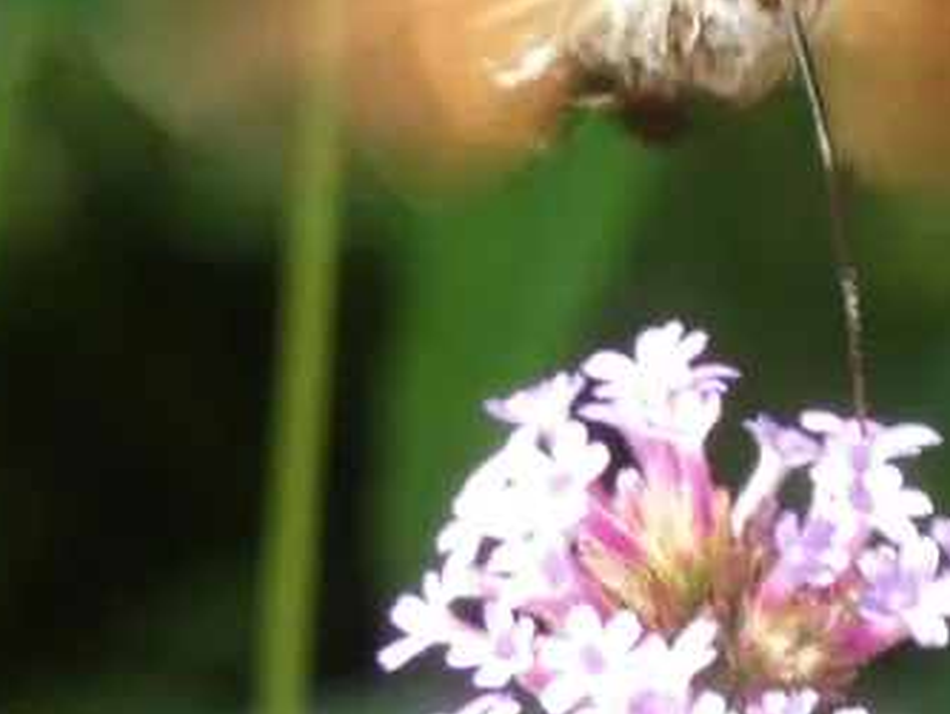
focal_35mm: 794
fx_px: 21798
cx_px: 739
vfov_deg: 1.9
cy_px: 80
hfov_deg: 2.5
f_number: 5.6
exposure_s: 1/80
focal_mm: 74
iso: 200
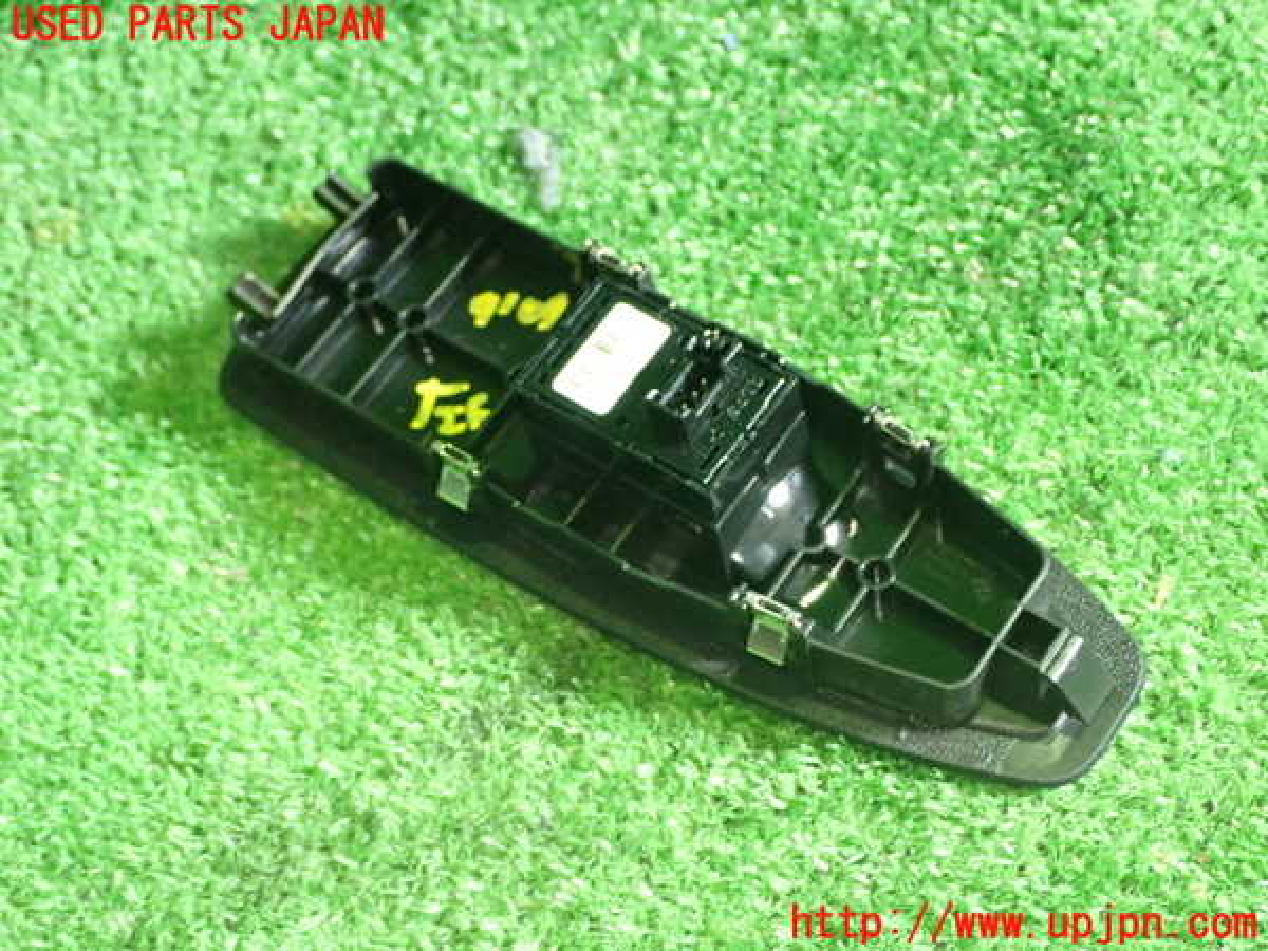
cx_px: 634
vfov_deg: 25.2
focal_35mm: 58
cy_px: 476
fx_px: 2125
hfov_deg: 33.2
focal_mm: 10.35
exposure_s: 1/20
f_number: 3.5
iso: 800
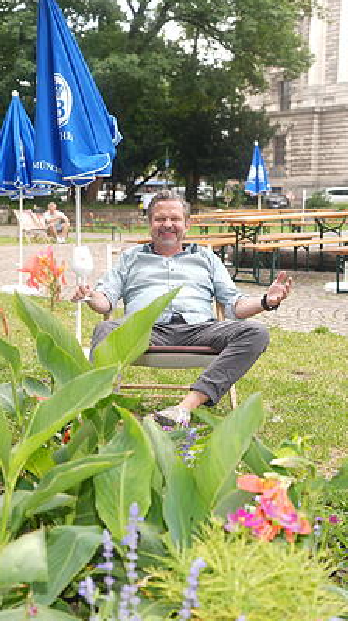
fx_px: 920
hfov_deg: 20.4
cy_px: 313
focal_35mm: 56
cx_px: -37
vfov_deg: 37.2
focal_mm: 35
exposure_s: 1/160
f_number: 3.2
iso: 50
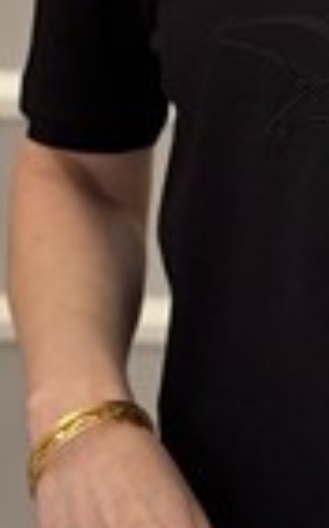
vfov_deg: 11.0
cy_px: 0
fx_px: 2700
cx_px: 456
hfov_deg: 6.9
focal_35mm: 188
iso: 200
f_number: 1.78
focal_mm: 6.76
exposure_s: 1/201
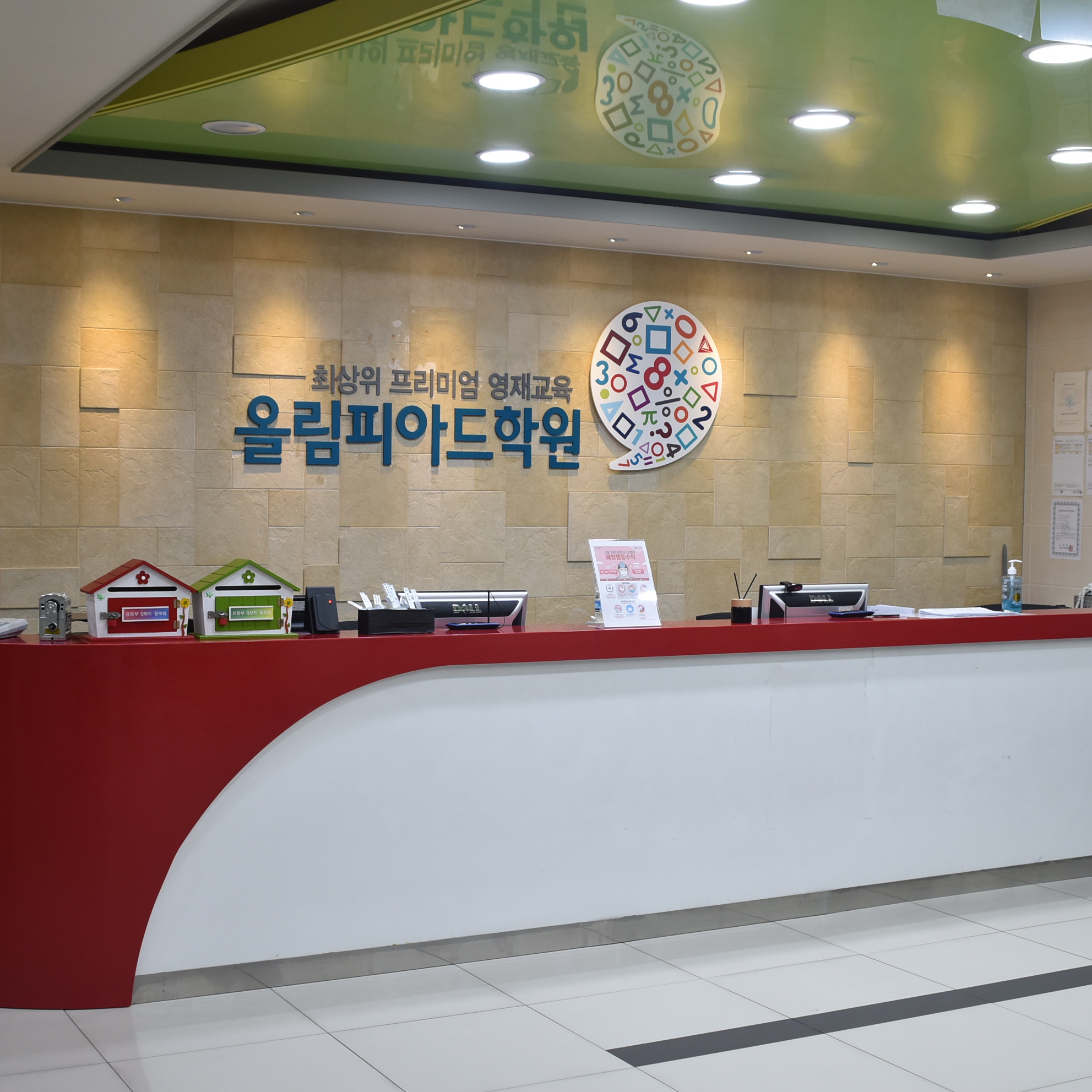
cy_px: 547
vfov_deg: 22.5
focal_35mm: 77
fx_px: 2748
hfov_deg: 22.5
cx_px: 521
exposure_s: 1/80
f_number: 4.5
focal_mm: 40
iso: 400
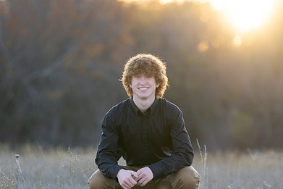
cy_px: 123
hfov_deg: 8.3
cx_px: 145
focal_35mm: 249
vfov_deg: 5.5
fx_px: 1958
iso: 320
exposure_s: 1/320
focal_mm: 164
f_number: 2.8
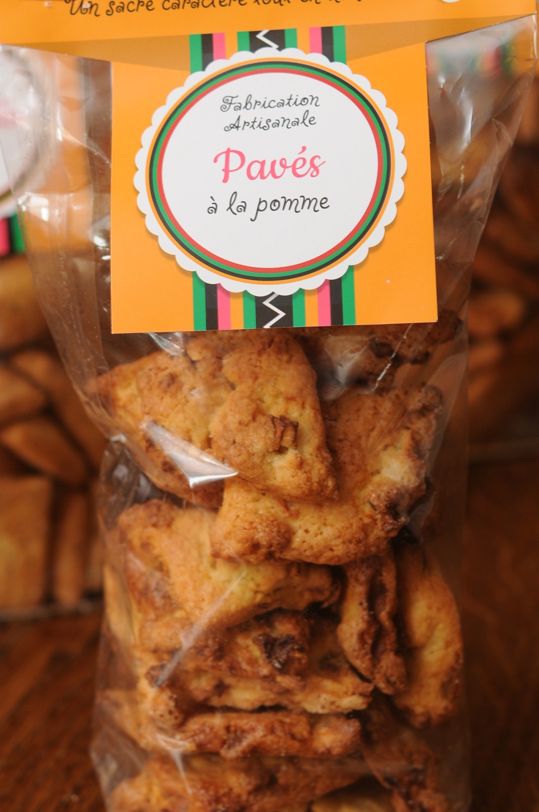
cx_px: 270
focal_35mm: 126
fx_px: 2837
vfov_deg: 16.3
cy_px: 351
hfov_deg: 10.9
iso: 200
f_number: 5
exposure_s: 1/60
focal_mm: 60
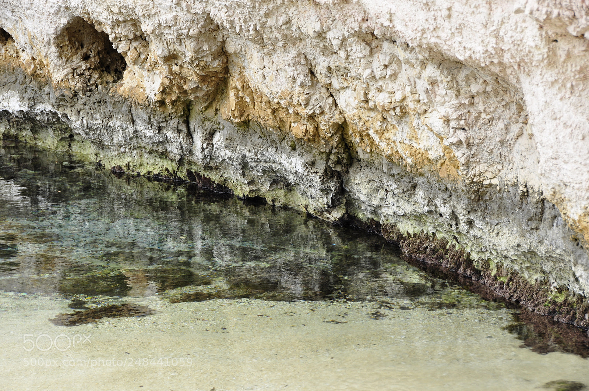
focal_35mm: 123
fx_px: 2010
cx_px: 294
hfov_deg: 16.7
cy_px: 196
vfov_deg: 11.1
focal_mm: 82
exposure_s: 1/80
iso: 200
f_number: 8
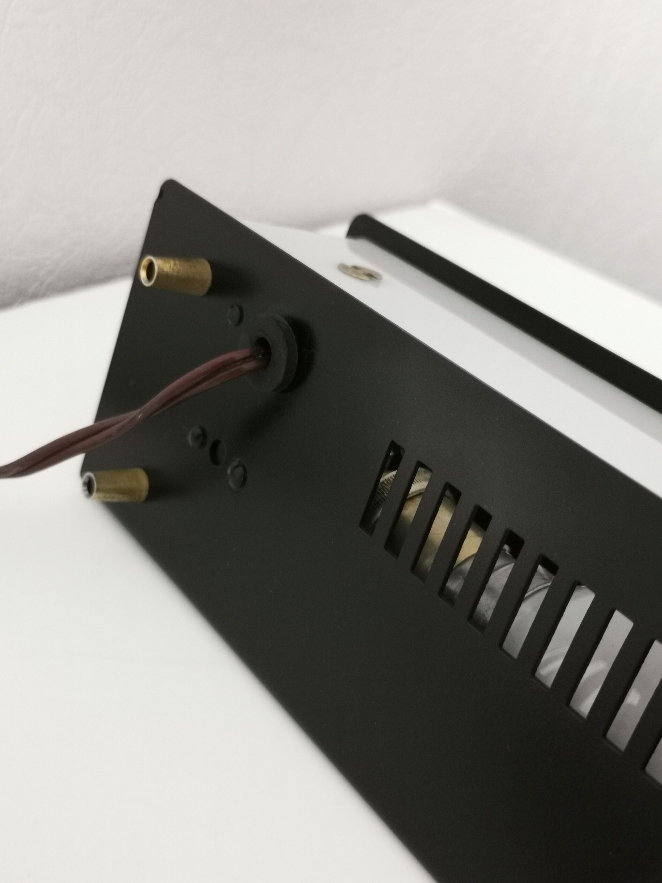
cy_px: 442
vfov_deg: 45.8
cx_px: 331
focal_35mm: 41
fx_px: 1045
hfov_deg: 35.1
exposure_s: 1/20
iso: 800
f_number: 1.8
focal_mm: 5.58
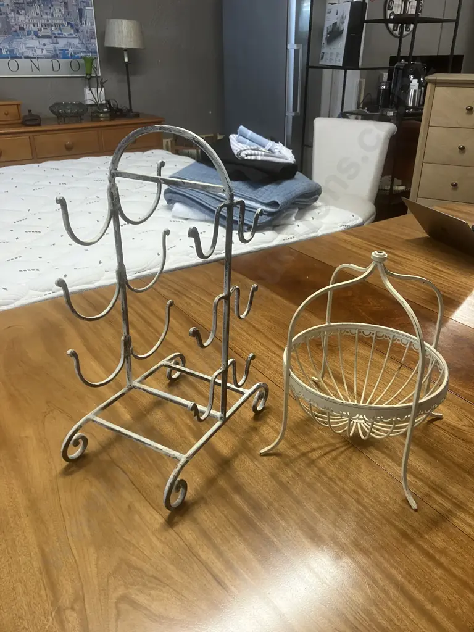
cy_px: 316
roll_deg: -0.1
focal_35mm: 28
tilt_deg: -26.5
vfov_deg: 63.4
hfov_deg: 49.7
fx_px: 511
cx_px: 237
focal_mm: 3.99
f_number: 1.8
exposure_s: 1/50
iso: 100
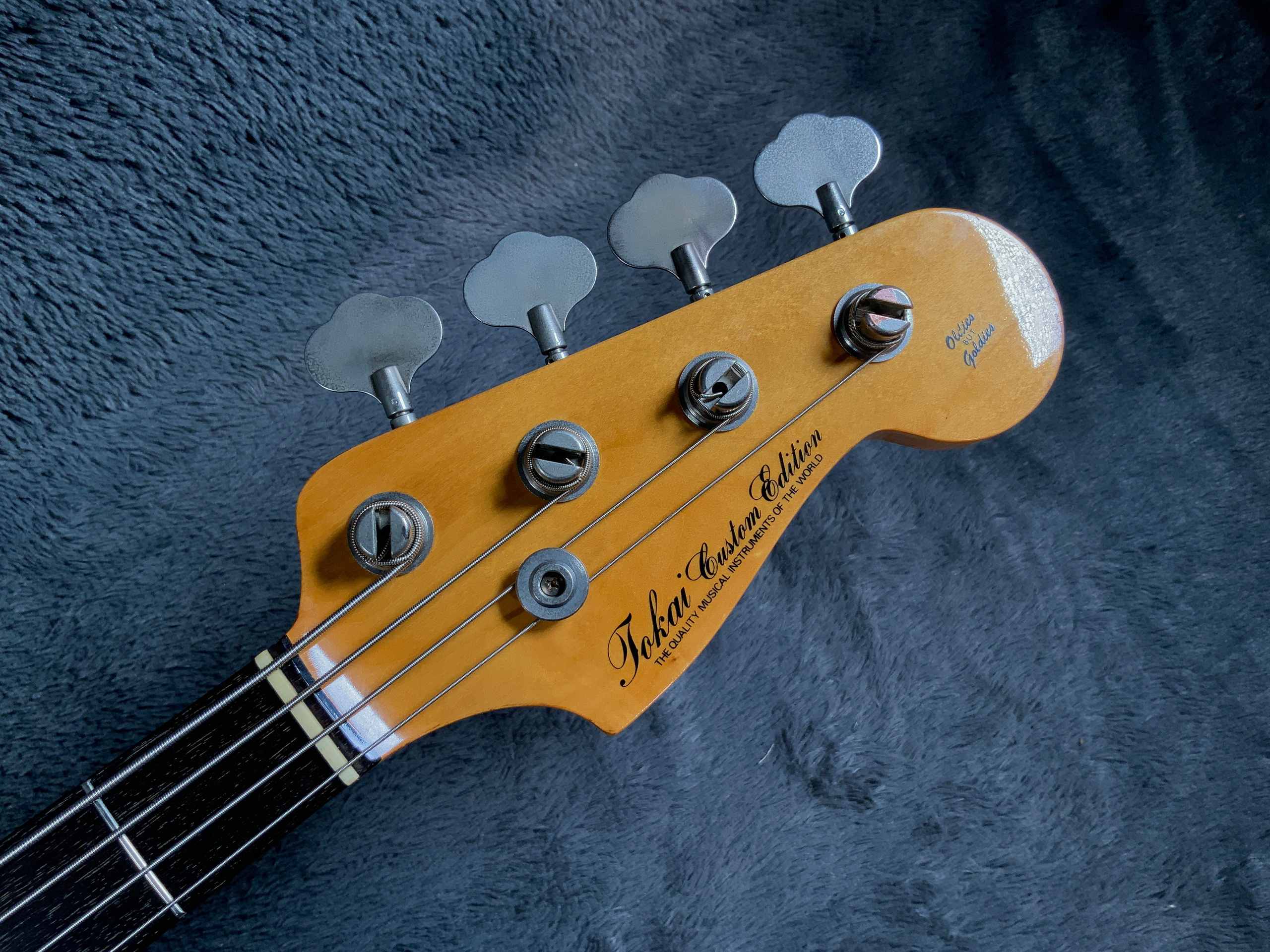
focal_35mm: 29
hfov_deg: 61.7
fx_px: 1064
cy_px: 476
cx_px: 635
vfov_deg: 48.2
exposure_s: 1/156
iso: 16
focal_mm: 3
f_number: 1.8
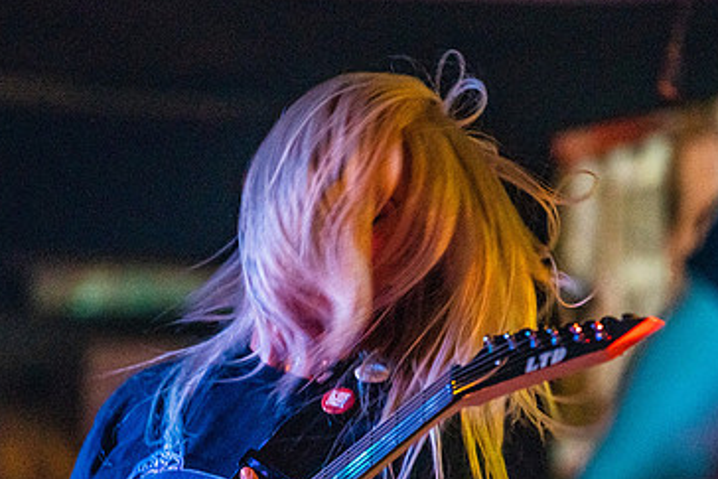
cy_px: 349
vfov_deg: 4.0
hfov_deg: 6.0
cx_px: 363
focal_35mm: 342
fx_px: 6823
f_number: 2.8
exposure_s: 1/250
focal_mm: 180
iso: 8000
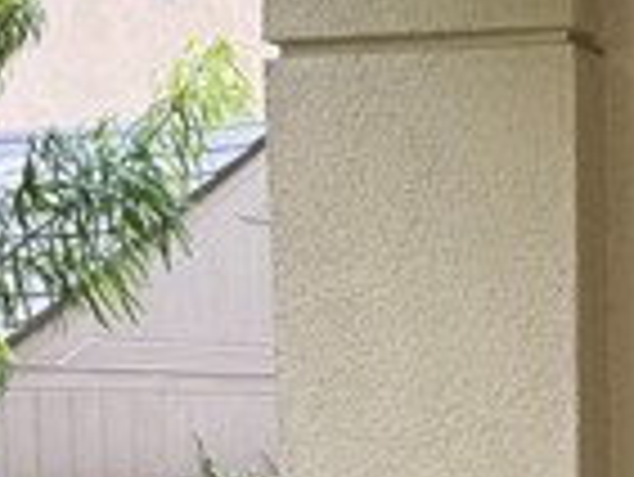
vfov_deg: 13.3
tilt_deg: -4.0
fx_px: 1998
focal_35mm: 109
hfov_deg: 17.1
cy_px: 526
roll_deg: +0.6
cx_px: 800
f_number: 1.78
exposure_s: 1/198
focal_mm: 6.76
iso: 64
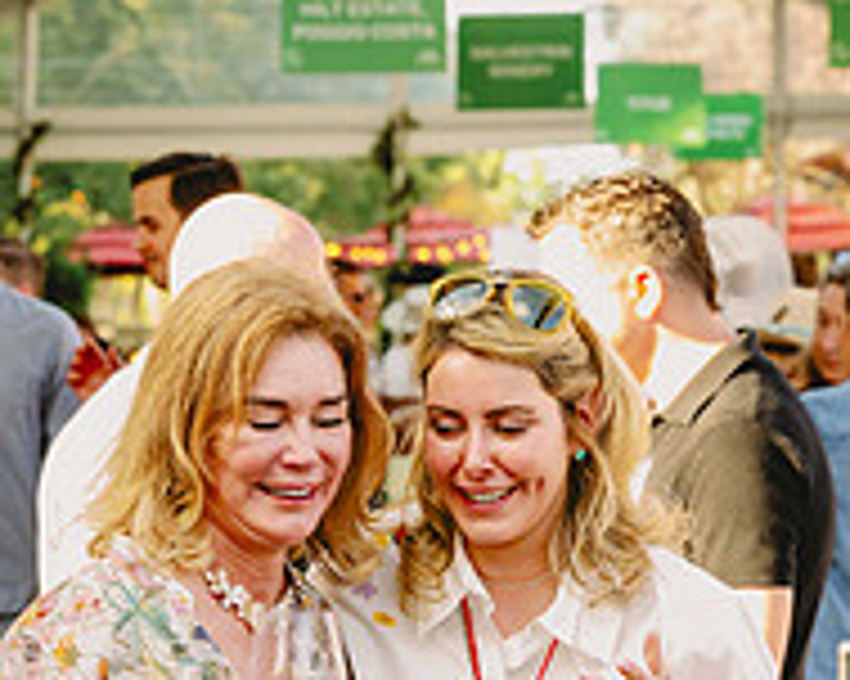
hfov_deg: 9.6
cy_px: 732
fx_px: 5079
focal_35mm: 202
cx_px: 315
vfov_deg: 7.6
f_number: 5
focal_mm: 70
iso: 800
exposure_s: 1/250
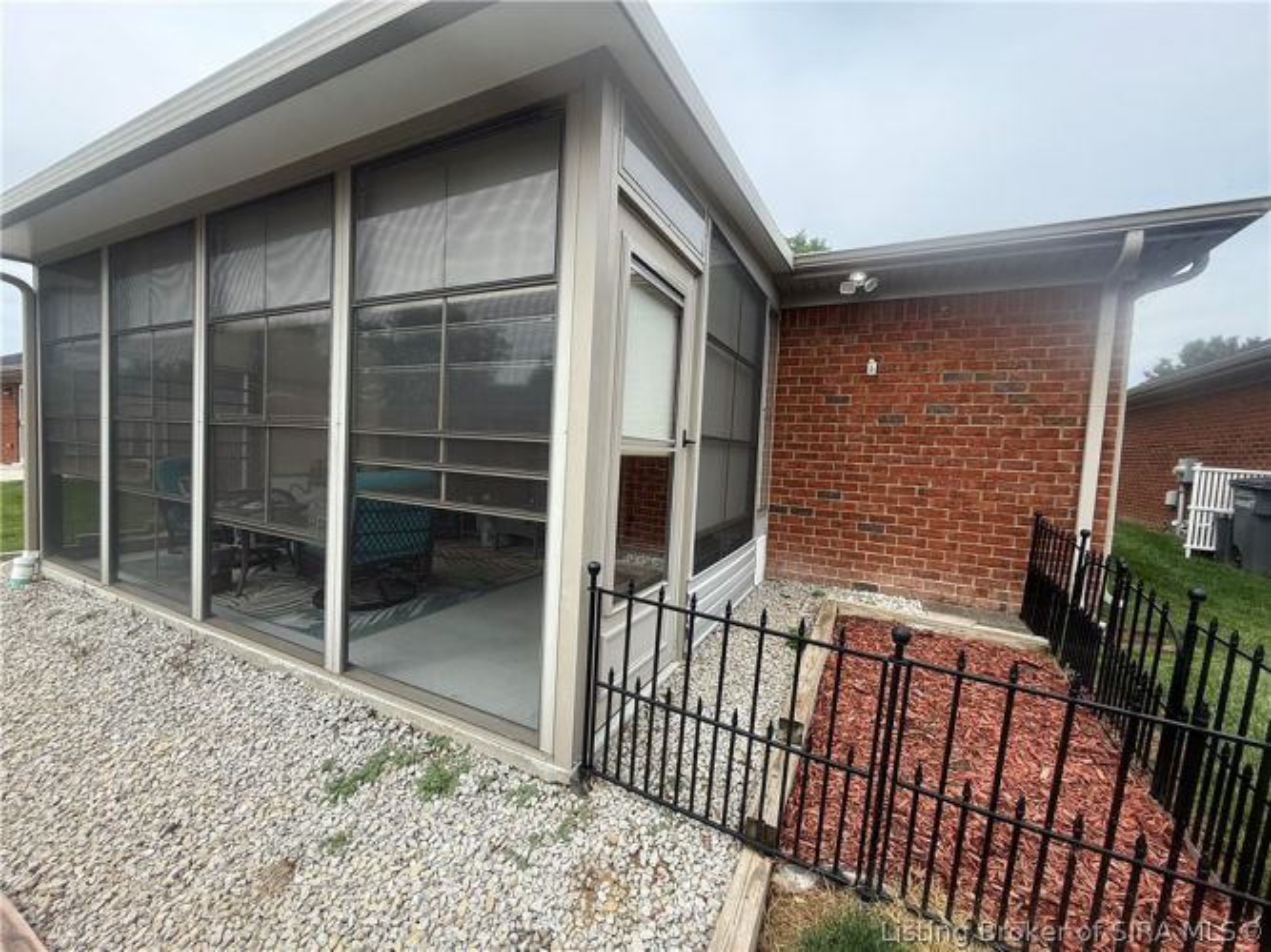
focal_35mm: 14
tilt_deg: +0.4
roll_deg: -2.1
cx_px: 636
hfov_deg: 102.1
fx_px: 514
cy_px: 476
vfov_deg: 85.7
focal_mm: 2.22
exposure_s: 1/853
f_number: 2.2
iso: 50
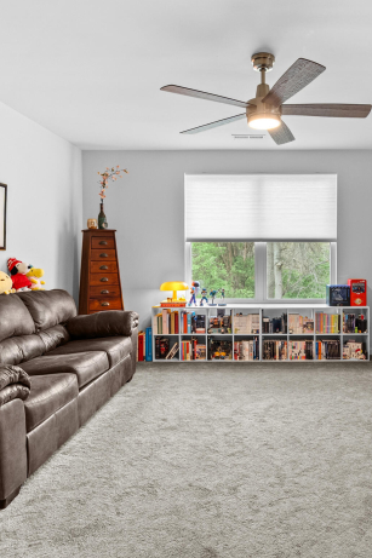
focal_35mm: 26
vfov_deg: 69.4
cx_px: 261
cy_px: 266
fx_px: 403
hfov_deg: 48.3
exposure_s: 1/2.5
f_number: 13
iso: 800
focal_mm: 16
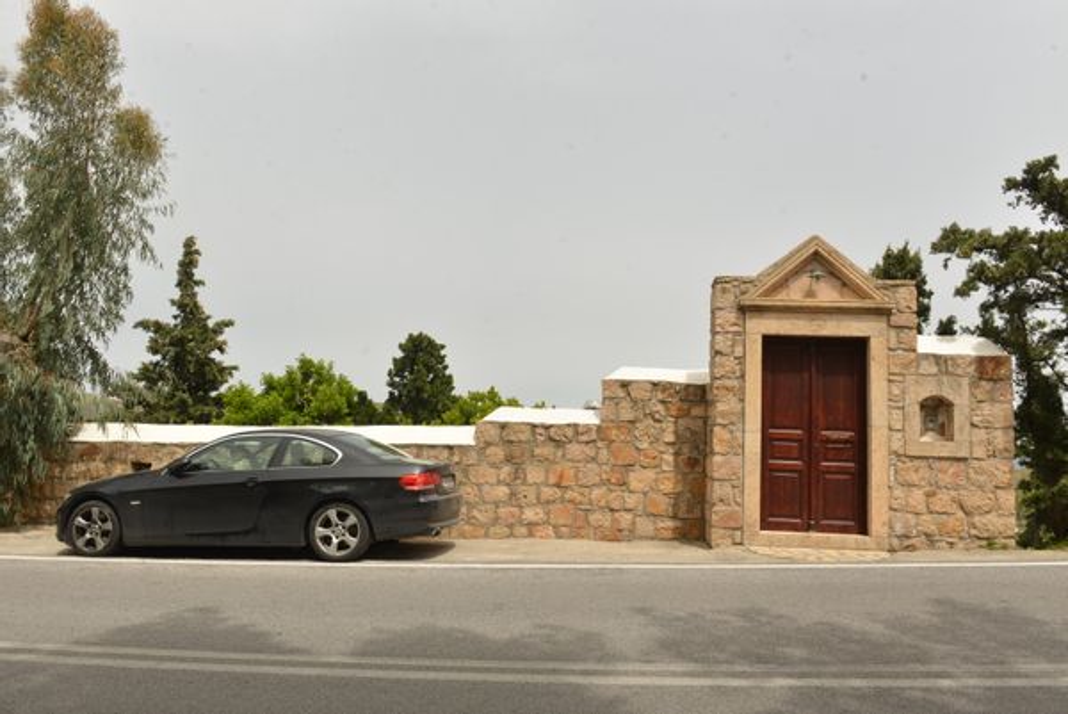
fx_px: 712
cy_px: 357
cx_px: 534
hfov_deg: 73.7
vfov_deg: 53.2
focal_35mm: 24
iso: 100
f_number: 11
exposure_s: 1/125
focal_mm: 24
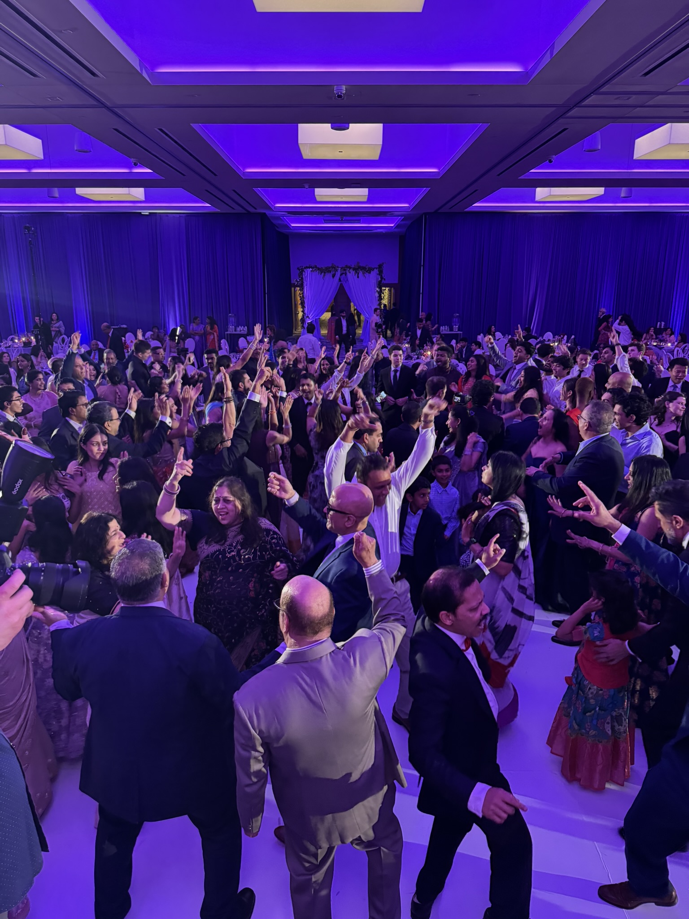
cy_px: 460
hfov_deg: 56.8
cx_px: 344
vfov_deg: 71.6
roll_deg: +0.2
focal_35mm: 24
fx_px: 637
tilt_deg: -15.4
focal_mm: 6.76
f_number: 1.78
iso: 800
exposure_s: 1/38
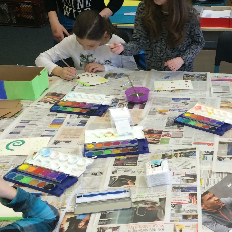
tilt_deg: -28.3
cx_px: 227
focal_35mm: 59
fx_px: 447
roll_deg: +0.0
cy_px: 112
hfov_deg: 27.6
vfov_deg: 29.1
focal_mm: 4.15
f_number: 2.2
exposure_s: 1/33
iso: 40
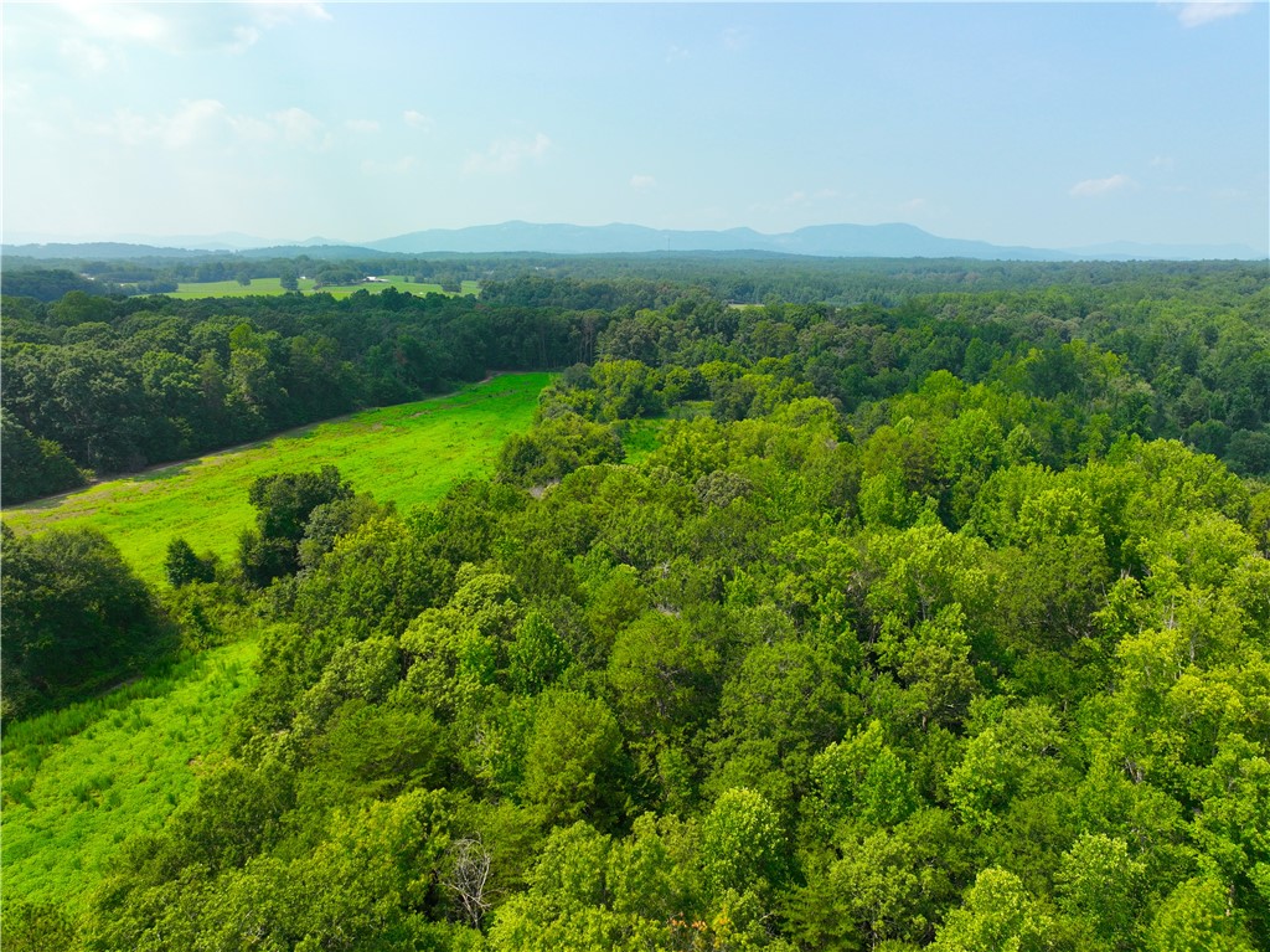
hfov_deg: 71.6
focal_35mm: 24
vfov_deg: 56.8
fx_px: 880
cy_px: 476
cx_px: 635
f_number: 2.8
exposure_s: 1/200
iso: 100
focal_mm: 12.29
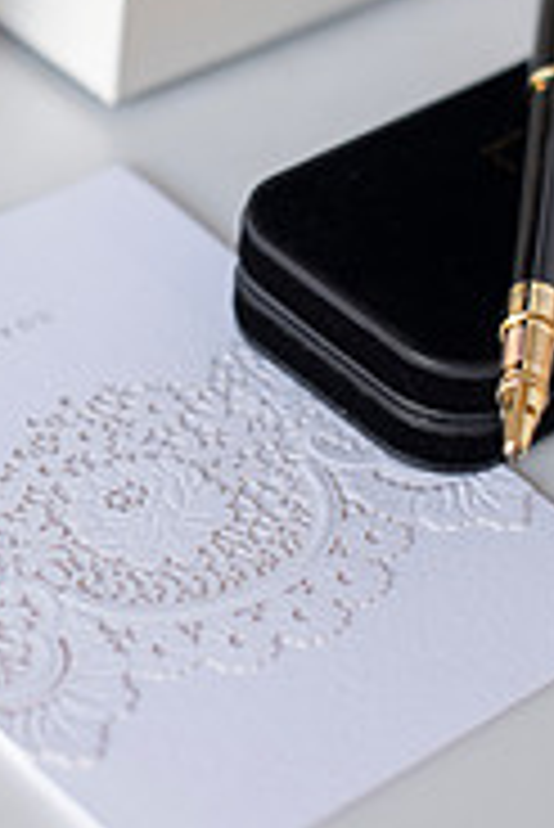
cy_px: 189
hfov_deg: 11.2
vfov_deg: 16.7
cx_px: 140
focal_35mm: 122
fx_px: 2811
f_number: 2.5
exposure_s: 1/100
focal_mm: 50
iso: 200
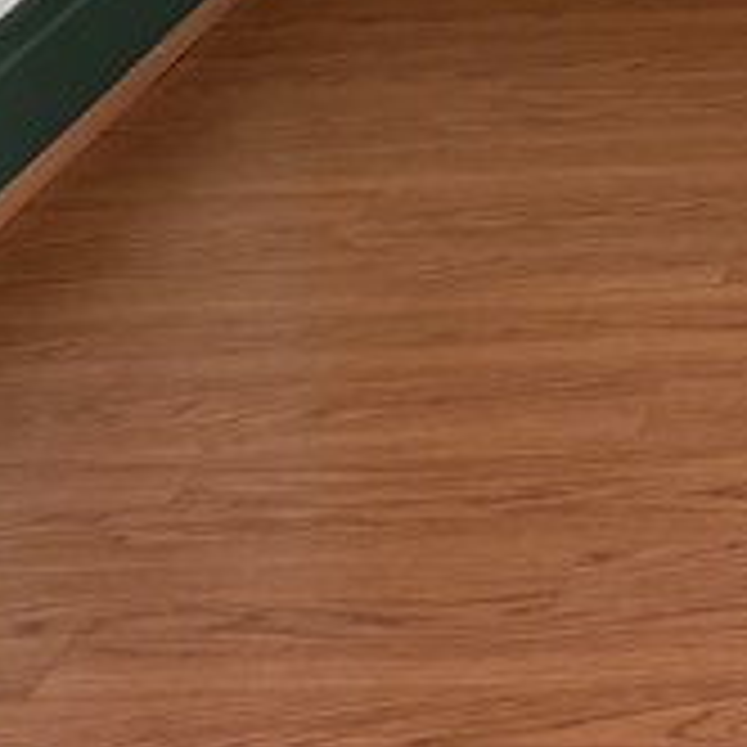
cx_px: 1426
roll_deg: +3.8
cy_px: -135
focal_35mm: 131
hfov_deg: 12.0
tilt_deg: -18.7
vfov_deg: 13.0
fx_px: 3198
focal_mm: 6.76
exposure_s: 1/60
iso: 160
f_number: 1.78
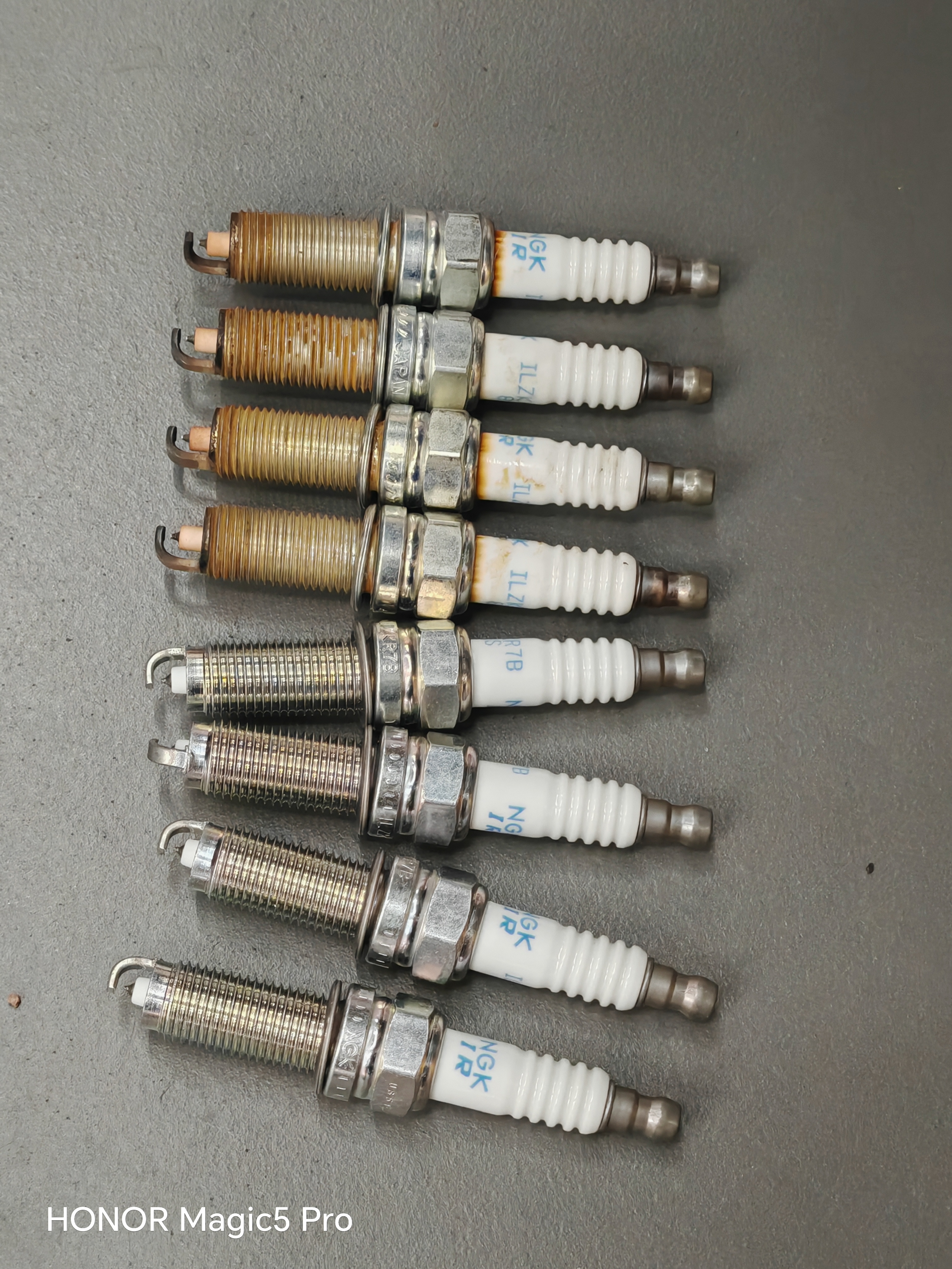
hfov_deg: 17.2
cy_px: 634
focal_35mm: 86
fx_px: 3154
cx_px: 476
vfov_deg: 22.8
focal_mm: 7.62
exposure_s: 1/95
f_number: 1.6
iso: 500
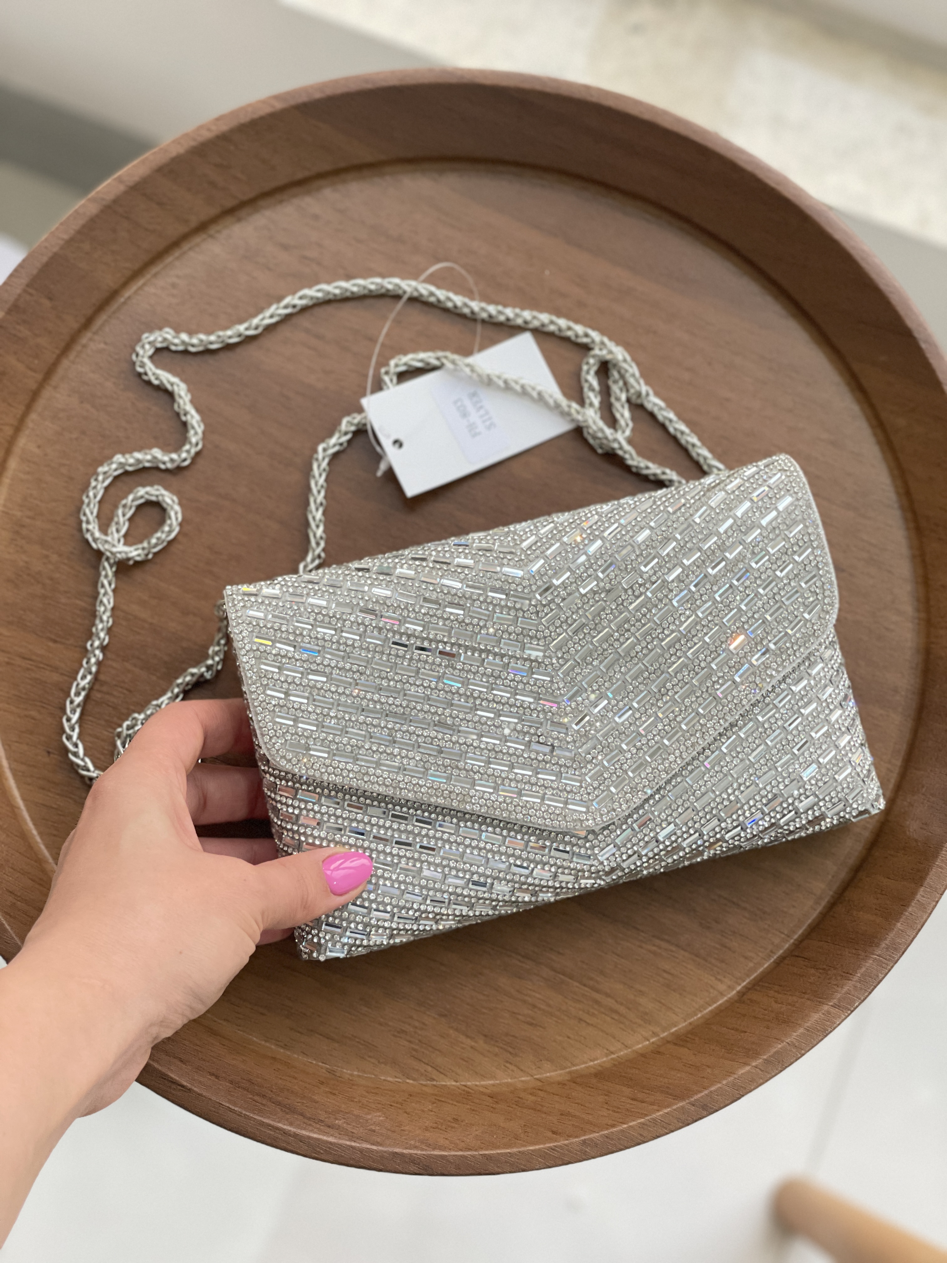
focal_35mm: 52
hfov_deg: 28.0
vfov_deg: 36.8
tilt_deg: -78.3
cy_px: 632
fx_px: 1897
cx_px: 474
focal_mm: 6
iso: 250
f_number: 2
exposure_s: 1/100
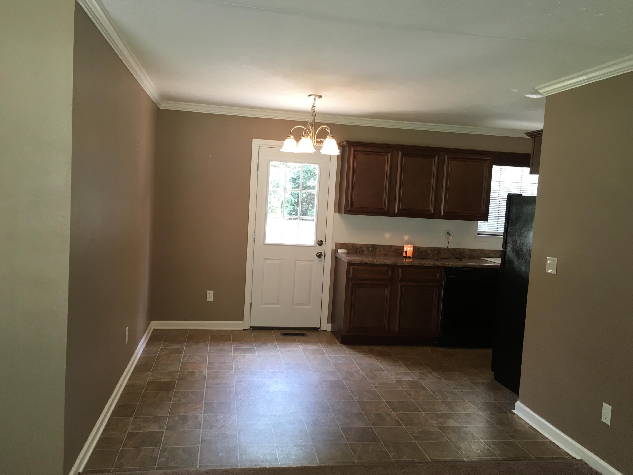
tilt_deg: -4.1
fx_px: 530
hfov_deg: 61.7
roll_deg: -3.0
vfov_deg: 48.2
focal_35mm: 29
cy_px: 238
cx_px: 316
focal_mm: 4.15
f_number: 2.2
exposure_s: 1/30
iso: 50
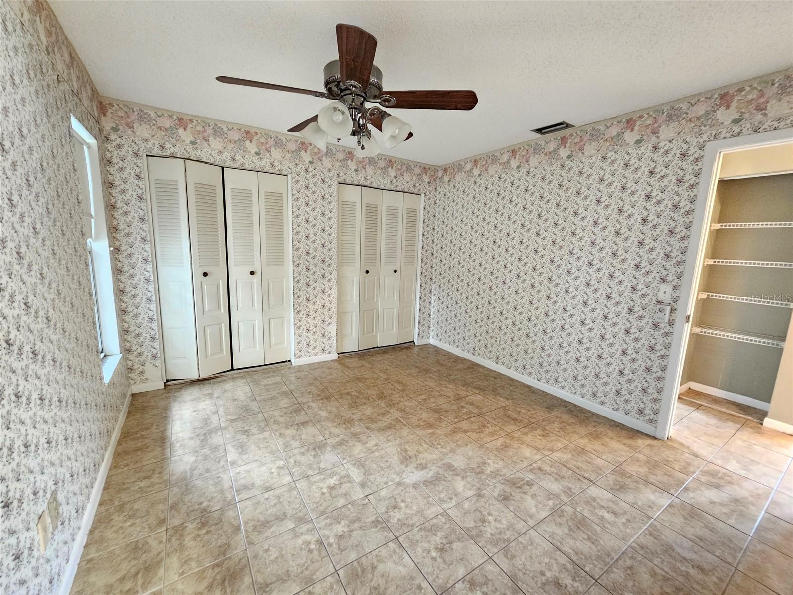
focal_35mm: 13
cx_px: 396
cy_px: 298
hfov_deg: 106.2
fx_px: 298
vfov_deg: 89.9
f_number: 2.2
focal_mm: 2.2
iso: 1600
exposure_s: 1/24
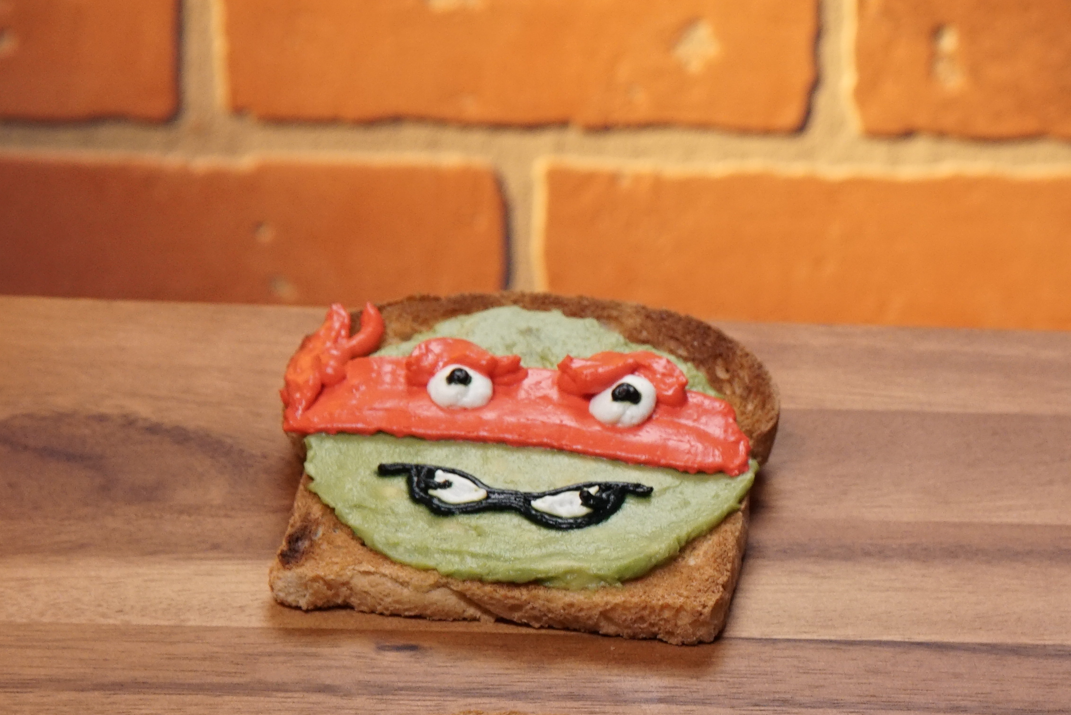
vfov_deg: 7.7
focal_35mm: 178
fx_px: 5298
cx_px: 956
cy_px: 662
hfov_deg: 11.5
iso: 3200
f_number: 11
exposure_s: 1/25
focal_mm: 95
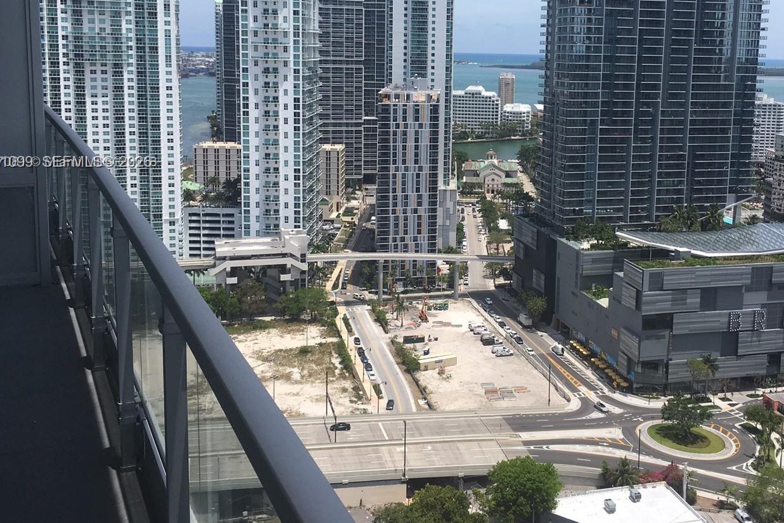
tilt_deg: -7.0
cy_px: 163
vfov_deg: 33.8
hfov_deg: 49.3
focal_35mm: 39
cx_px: 461
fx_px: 849
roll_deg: -0.5
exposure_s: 1/2024
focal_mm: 4.15
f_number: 2.2
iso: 25
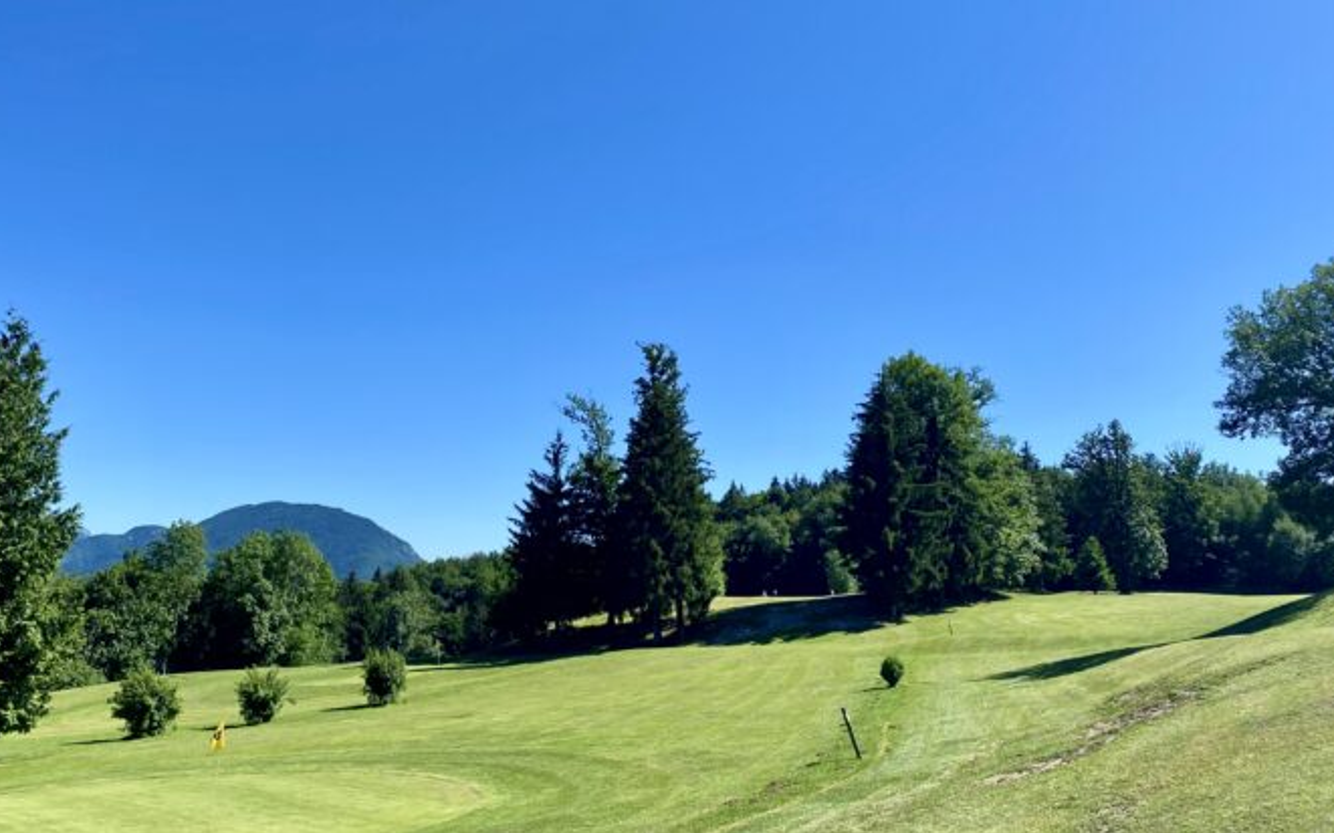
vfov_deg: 39.3
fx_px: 1163
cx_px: 589
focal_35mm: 32
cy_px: 353
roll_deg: -1.6
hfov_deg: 59.5
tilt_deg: +13.4
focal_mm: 4.25
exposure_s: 1/2571
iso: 32
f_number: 1.8
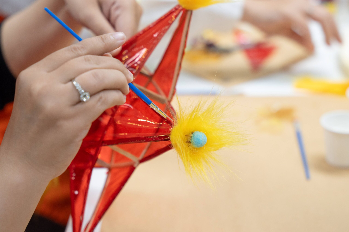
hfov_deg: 21.5
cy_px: 116
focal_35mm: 95
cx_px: 174
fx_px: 921
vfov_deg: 14.4
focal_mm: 63.7
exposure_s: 1/100
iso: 800
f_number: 2.8
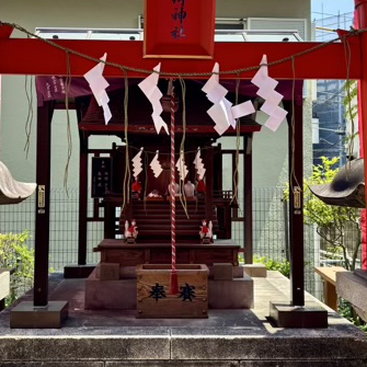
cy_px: 166
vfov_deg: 35.3
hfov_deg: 35.3
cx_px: 170
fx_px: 576
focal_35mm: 48
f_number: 1.6
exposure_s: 1/654
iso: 50
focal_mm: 5.96
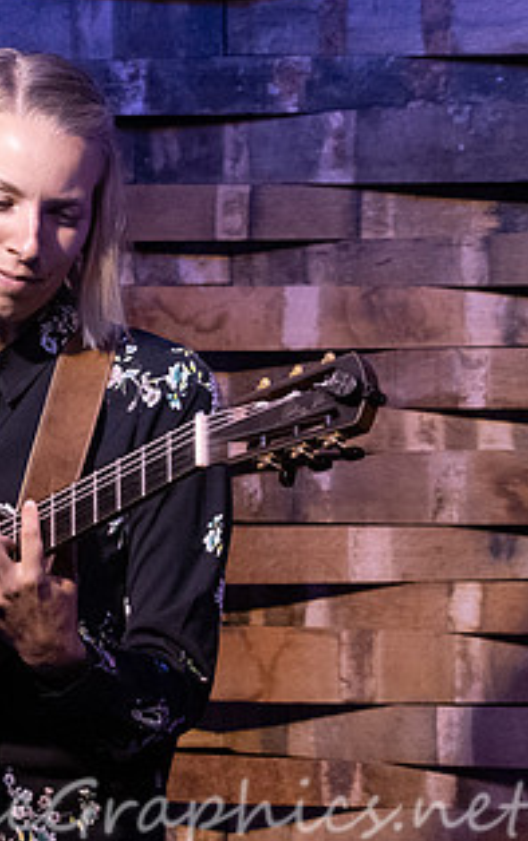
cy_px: 364
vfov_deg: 3.8
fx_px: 12559
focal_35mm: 547
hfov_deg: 2.4
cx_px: 95
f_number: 6.3
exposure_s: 1/125
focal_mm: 240
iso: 6400
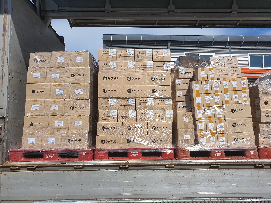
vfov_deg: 53.1
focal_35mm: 26
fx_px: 204
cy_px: 102
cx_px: 136
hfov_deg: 67.3
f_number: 2.4
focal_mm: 4.3
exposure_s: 1/3024
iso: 50
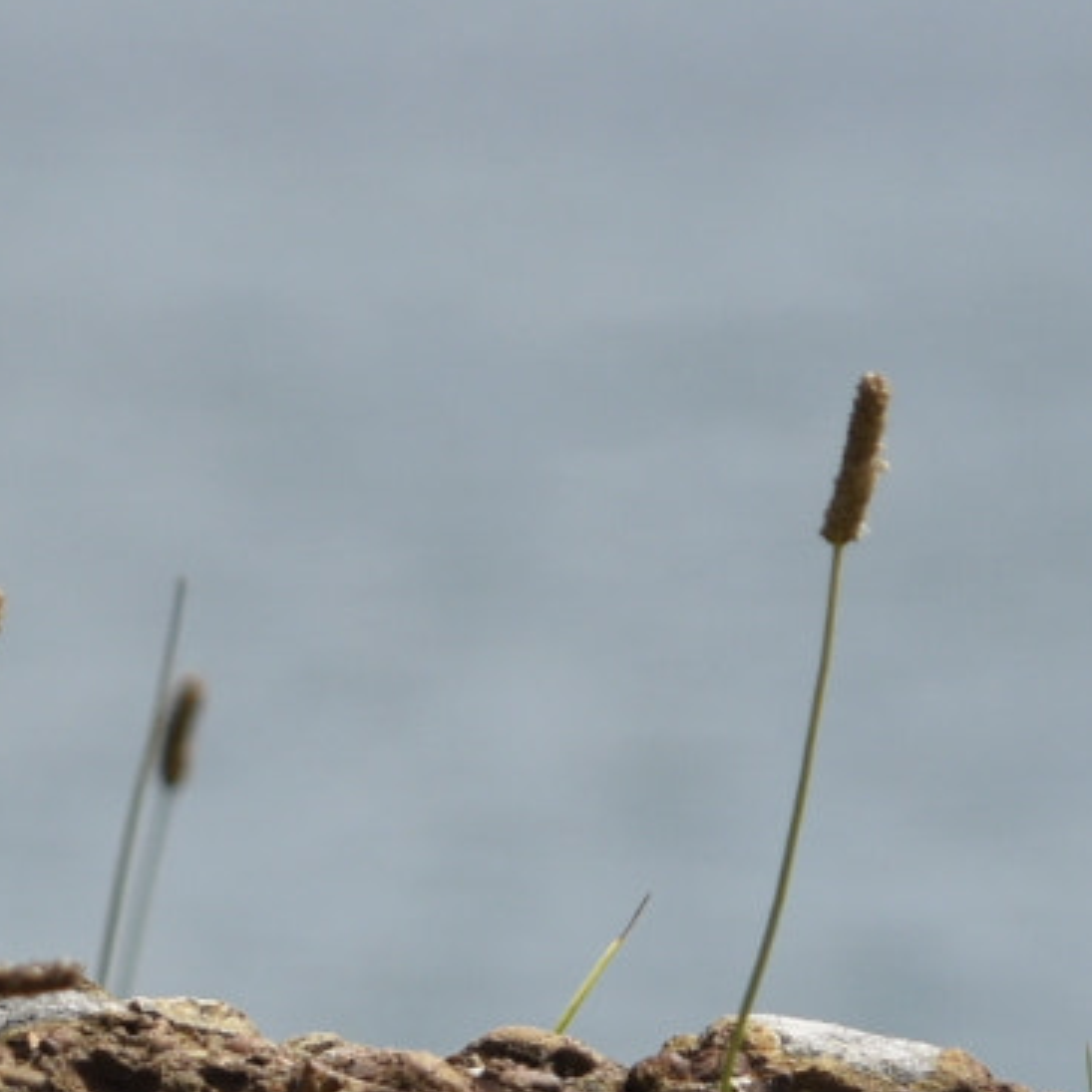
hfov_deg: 2.5
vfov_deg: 2.5
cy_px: 380
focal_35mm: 708
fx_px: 25265
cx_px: -296
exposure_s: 1/1000
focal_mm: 125
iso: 100
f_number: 4.8
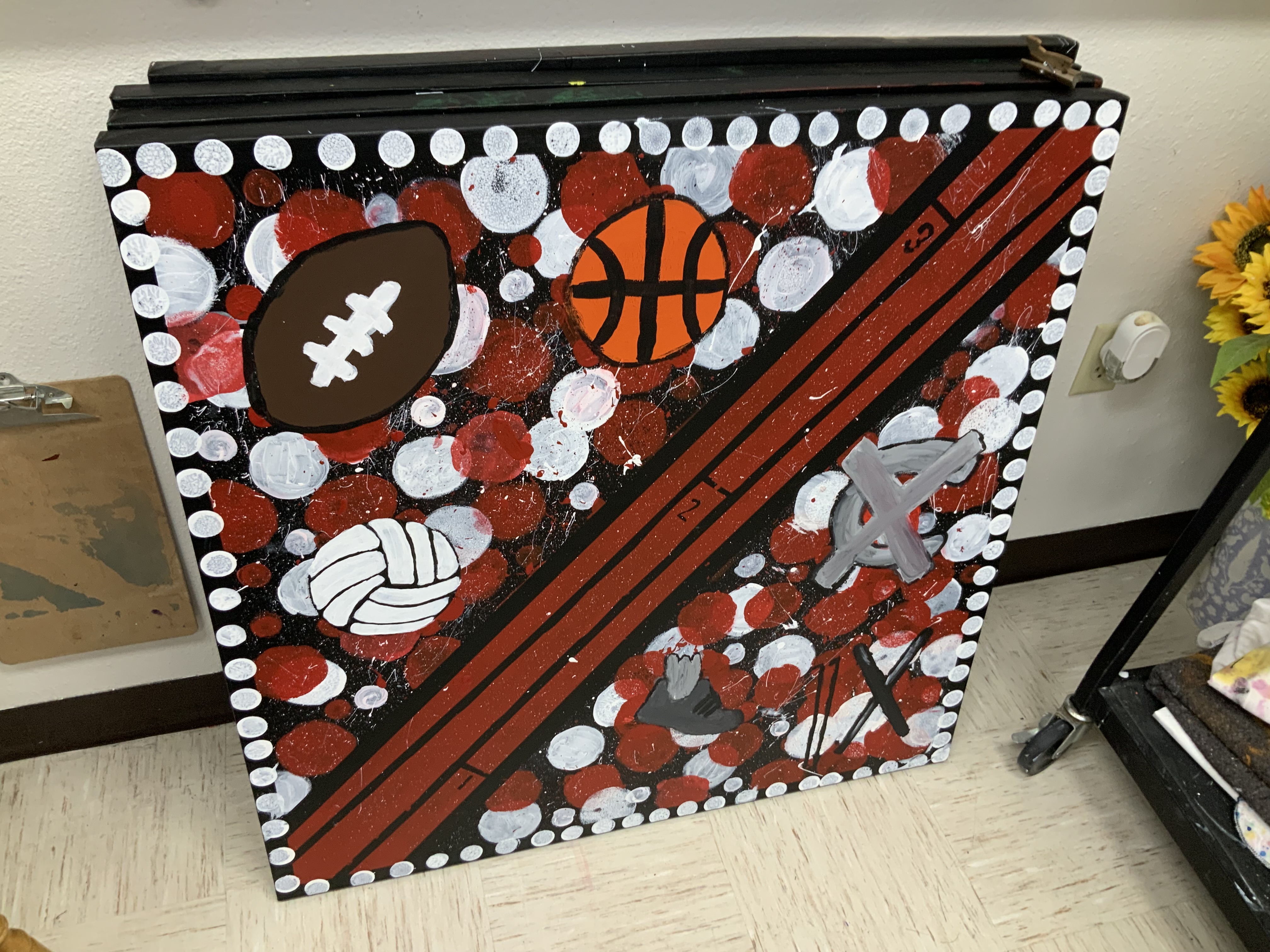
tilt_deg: -40.3
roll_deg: -5.3
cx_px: 635
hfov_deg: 61.7
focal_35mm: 29
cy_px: 476
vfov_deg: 48.2
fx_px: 1064
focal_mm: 3
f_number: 1.8
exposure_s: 1/60
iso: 64
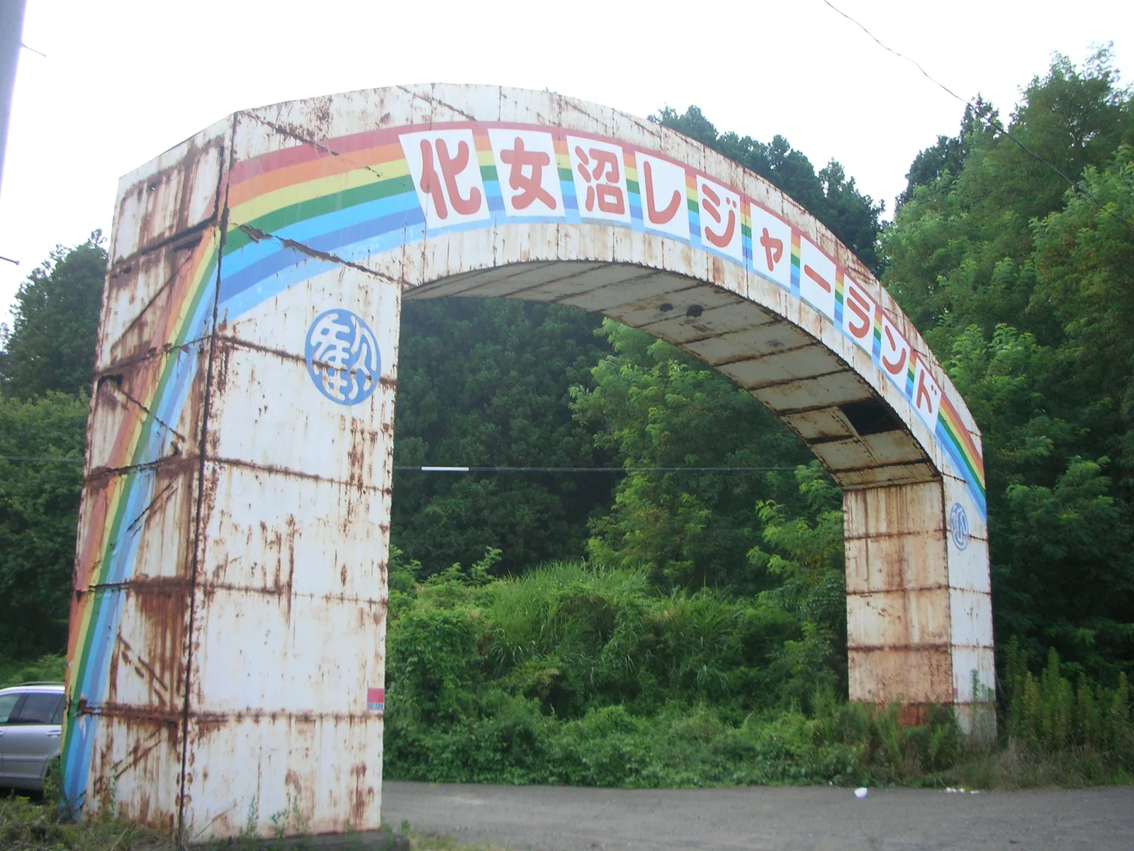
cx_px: 567
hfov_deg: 52.6
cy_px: 426
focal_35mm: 35
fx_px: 1147
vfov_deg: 40.7
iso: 50
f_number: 8.5
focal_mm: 5.8
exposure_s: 1/28.8
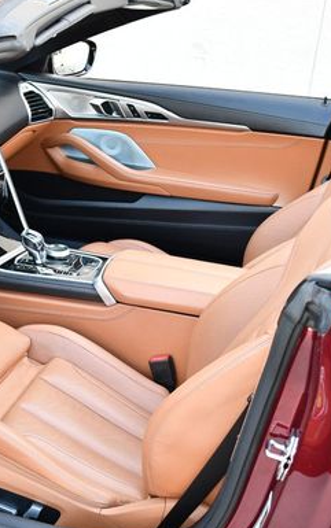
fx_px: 879
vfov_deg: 33.4
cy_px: 289
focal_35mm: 61
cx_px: 38
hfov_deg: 20.9
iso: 800
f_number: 3.5
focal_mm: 18
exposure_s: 1/250
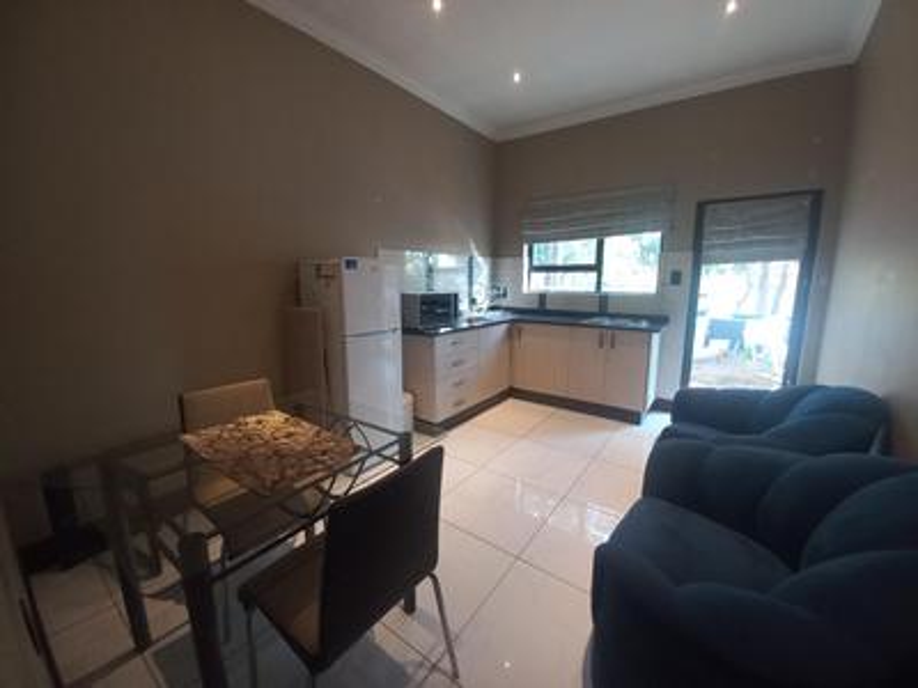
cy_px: 344
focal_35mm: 13
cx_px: 459
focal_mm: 1.42
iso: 160
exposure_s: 1/25
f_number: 2.2
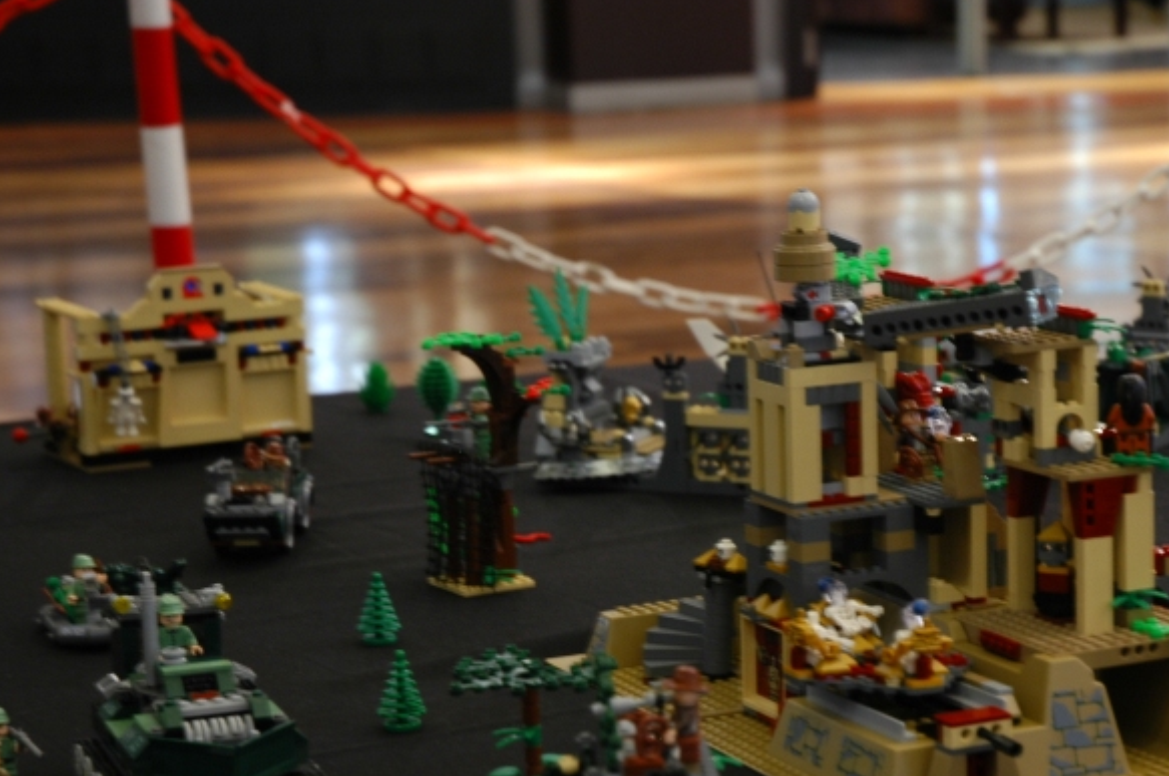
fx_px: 3340
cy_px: 512
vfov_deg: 13.2
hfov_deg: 19.8
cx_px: 786
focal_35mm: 103
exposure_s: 1/1.6
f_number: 4.5
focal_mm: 50
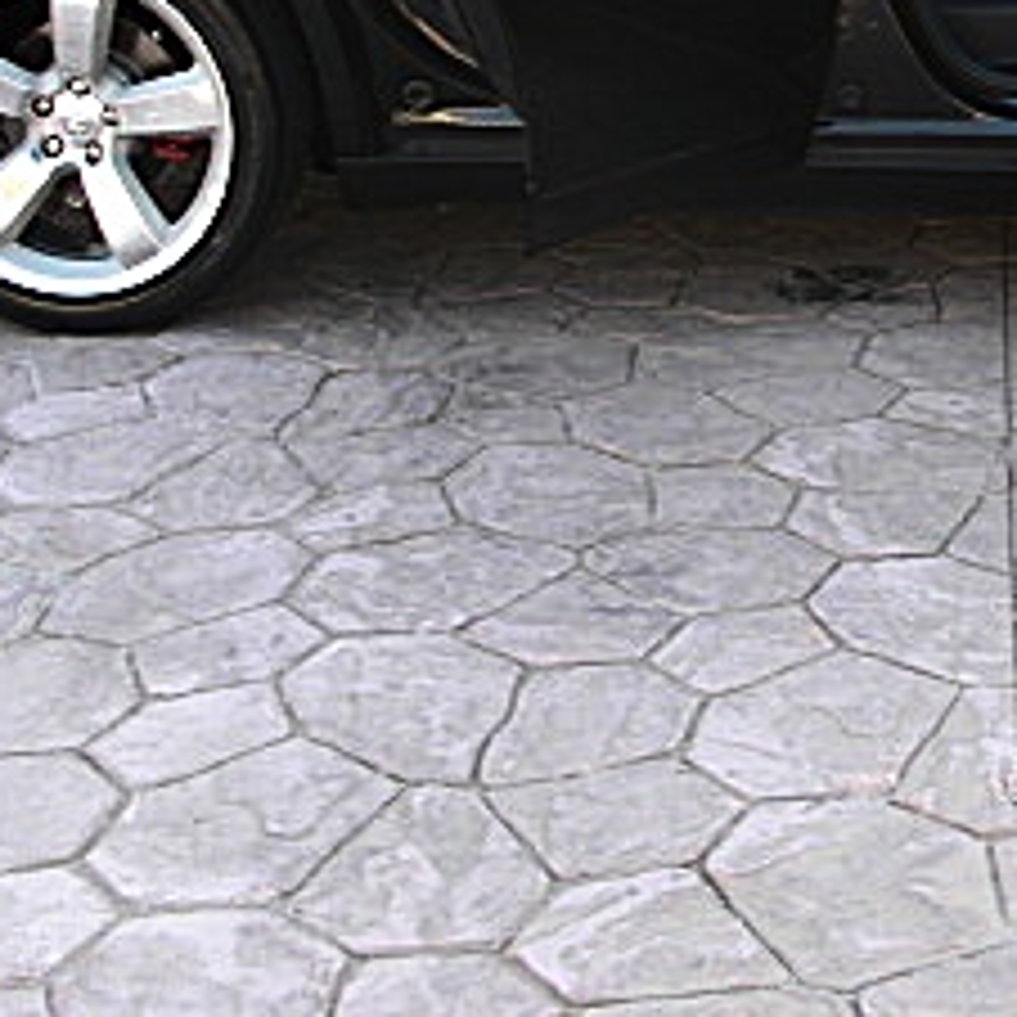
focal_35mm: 90
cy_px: 18
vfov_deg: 18.8
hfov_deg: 18.9
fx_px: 2992
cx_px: 950
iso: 50
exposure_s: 1/80
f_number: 2.8
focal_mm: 6.3
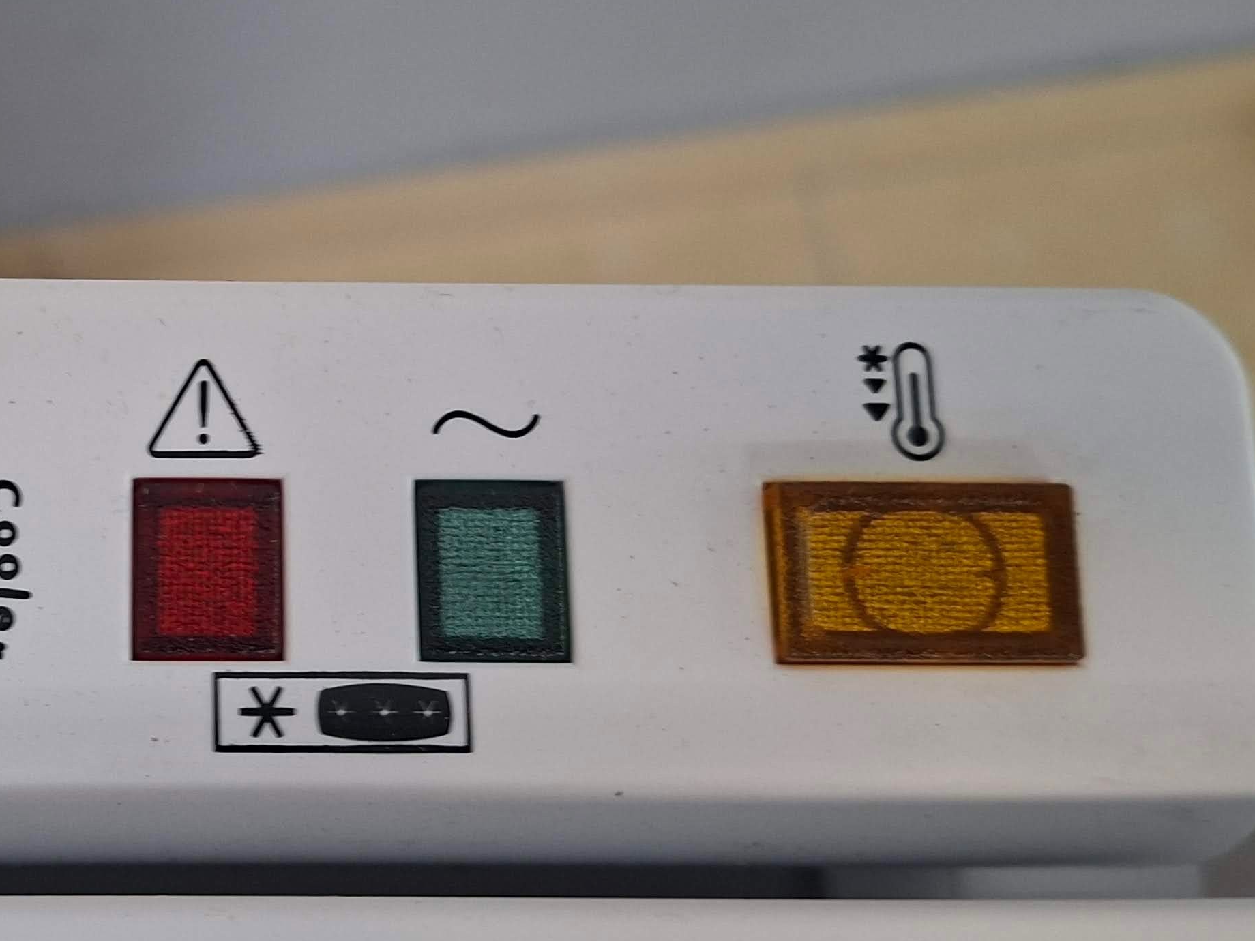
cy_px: 361
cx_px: 226
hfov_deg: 36.7
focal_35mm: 50
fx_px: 1813
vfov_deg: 29.0
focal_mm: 5.54
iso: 250
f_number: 1.8
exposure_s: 1/33
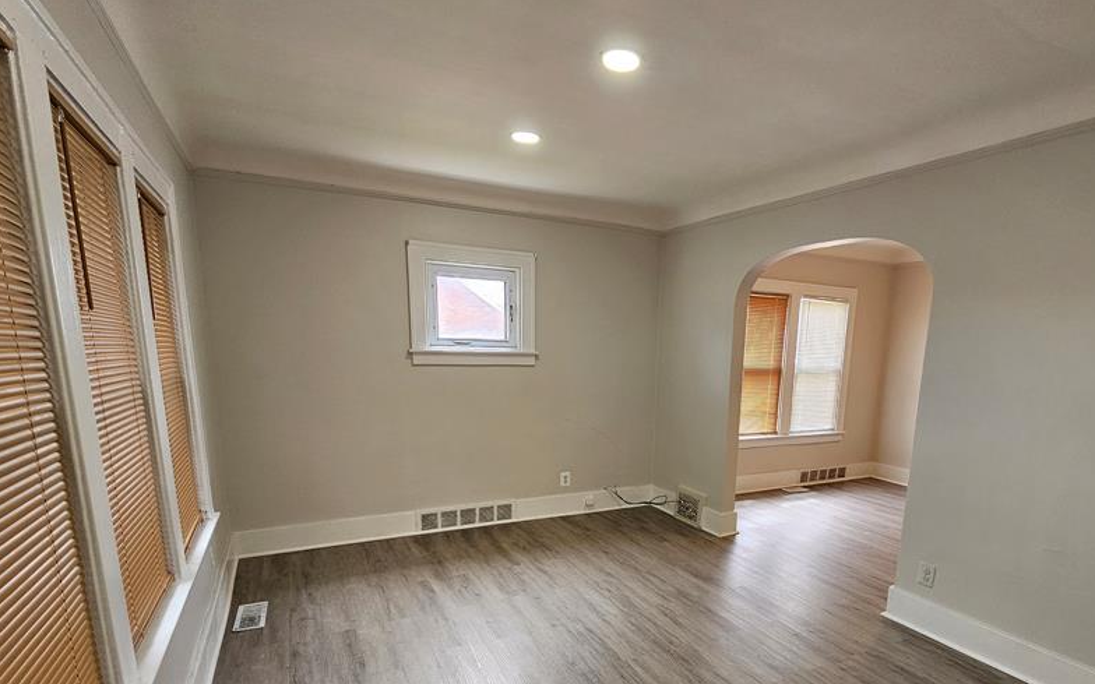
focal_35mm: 18
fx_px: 537
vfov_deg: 63.1
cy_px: 463
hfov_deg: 90.6
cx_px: 622
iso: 100
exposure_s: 1/60
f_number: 2.2
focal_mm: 2.2
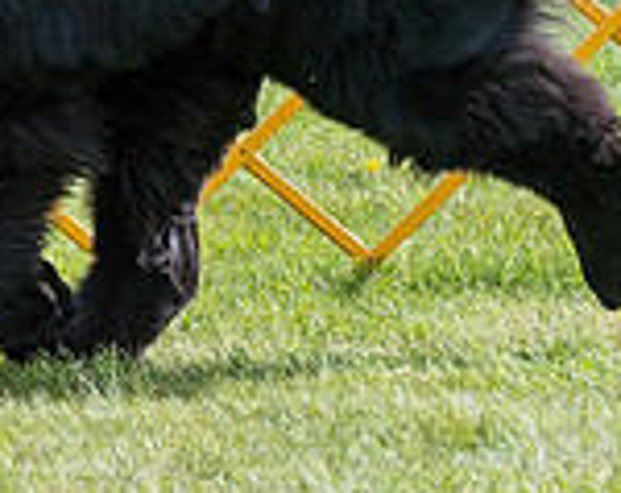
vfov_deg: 1.9
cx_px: -369
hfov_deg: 2.4
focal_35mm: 814
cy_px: -431
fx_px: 14912
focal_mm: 170
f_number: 5.6
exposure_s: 1/1250
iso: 400
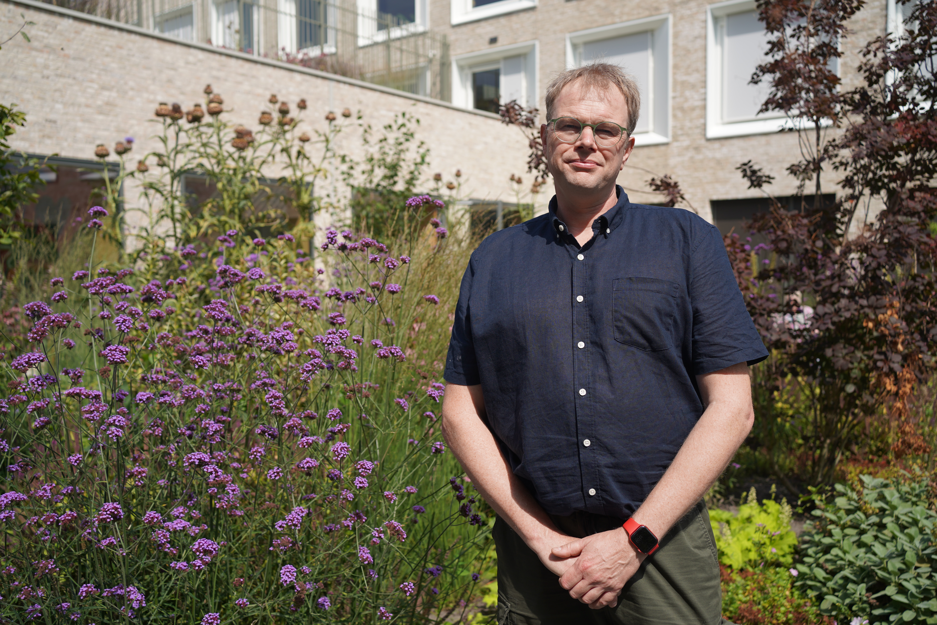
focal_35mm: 35
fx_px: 911
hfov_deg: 54.4
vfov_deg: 37.9
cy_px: 312
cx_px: 468
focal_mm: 35
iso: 100
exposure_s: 1/800
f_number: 4.5
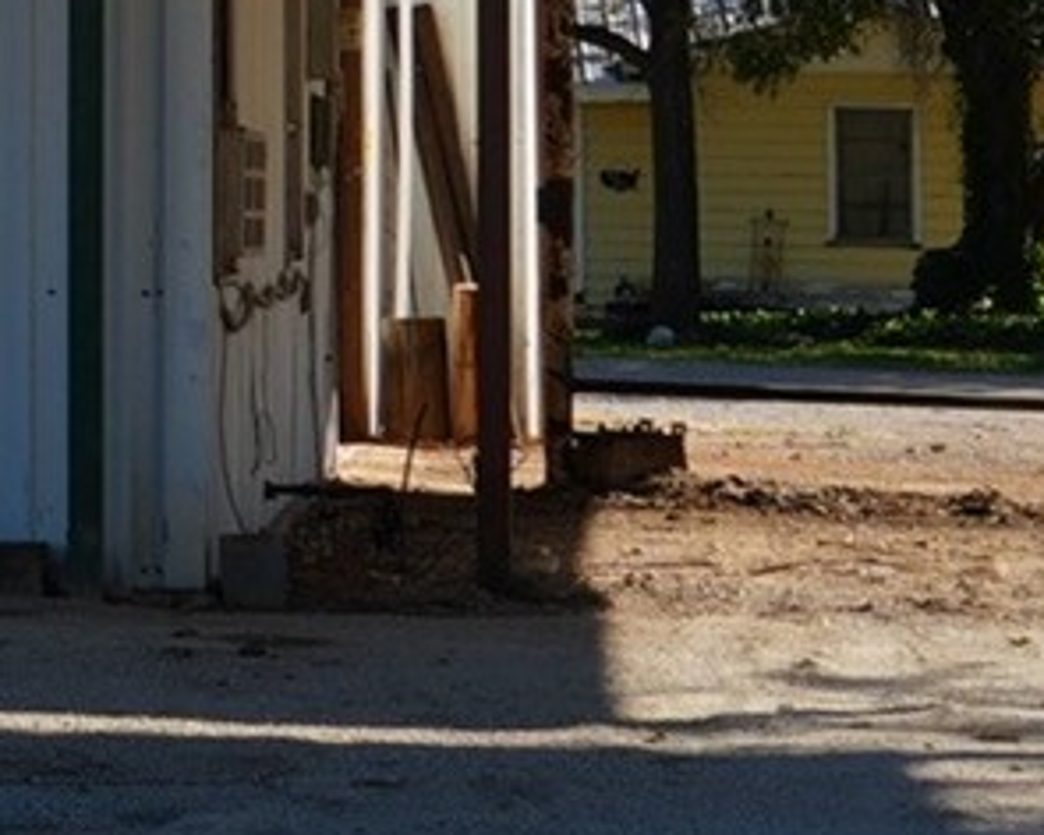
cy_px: -715
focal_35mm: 217
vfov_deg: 6.9
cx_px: -1140
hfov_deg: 8.4
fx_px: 6719
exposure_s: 1/125
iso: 100
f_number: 9
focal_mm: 21
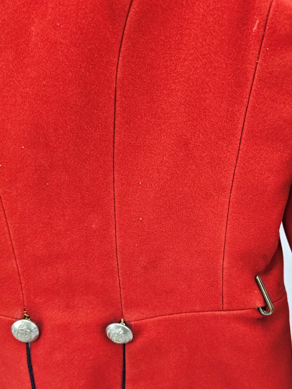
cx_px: 172
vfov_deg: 63.0
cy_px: 229
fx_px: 315
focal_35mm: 28
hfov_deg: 49.5
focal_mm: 6.3
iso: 160
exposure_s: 1/100
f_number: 1.7
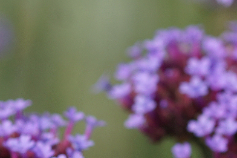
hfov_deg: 4.5
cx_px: 174
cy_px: 231
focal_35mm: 459
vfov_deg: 3.0
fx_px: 3020
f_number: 5.6
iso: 100
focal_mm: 100
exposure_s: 1/400
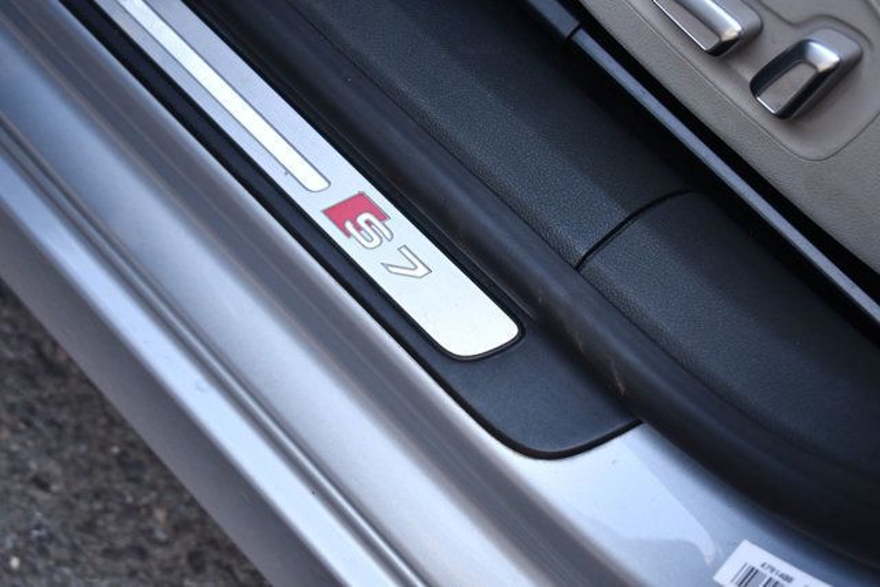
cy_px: 294
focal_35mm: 75
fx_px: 1834
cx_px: 440
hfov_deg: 27.0
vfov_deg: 18.2
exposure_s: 1/250
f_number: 5.6
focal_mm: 50
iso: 800
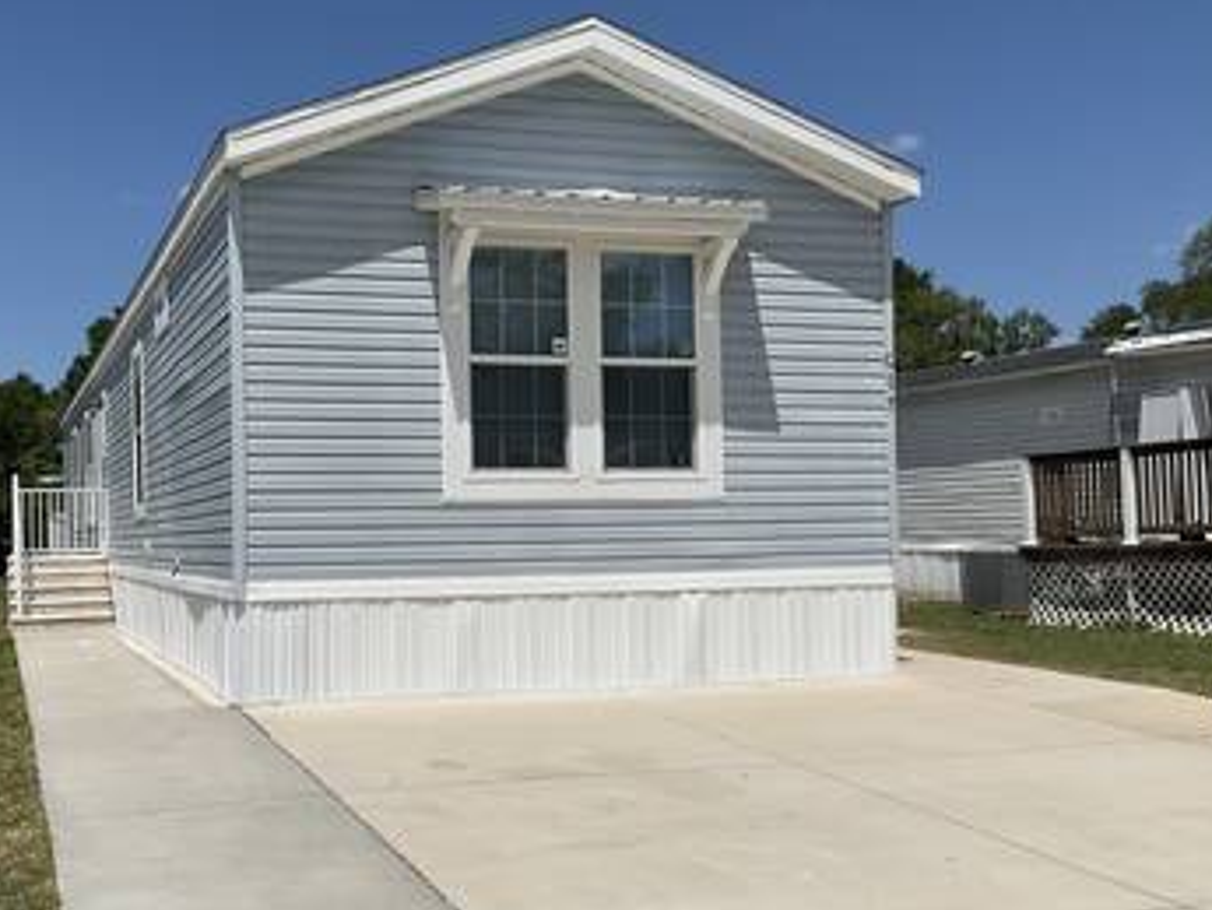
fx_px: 1506
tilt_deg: +2.3
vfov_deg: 33.6
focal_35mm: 43
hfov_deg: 43.5
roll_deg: +0.9
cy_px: 492
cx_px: 467
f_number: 1.8
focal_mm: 3
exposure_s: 1/5814
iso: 16
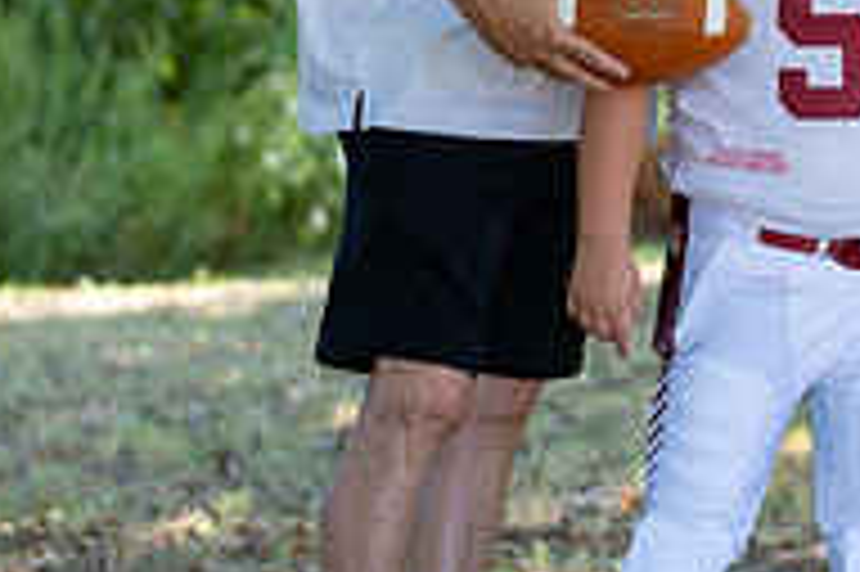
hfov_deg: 9.7
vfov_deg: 6.4
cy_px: -11
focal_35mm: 213
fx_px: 5084
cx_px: 630
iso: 200
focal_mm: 70
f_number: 2.8
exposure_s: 1/320
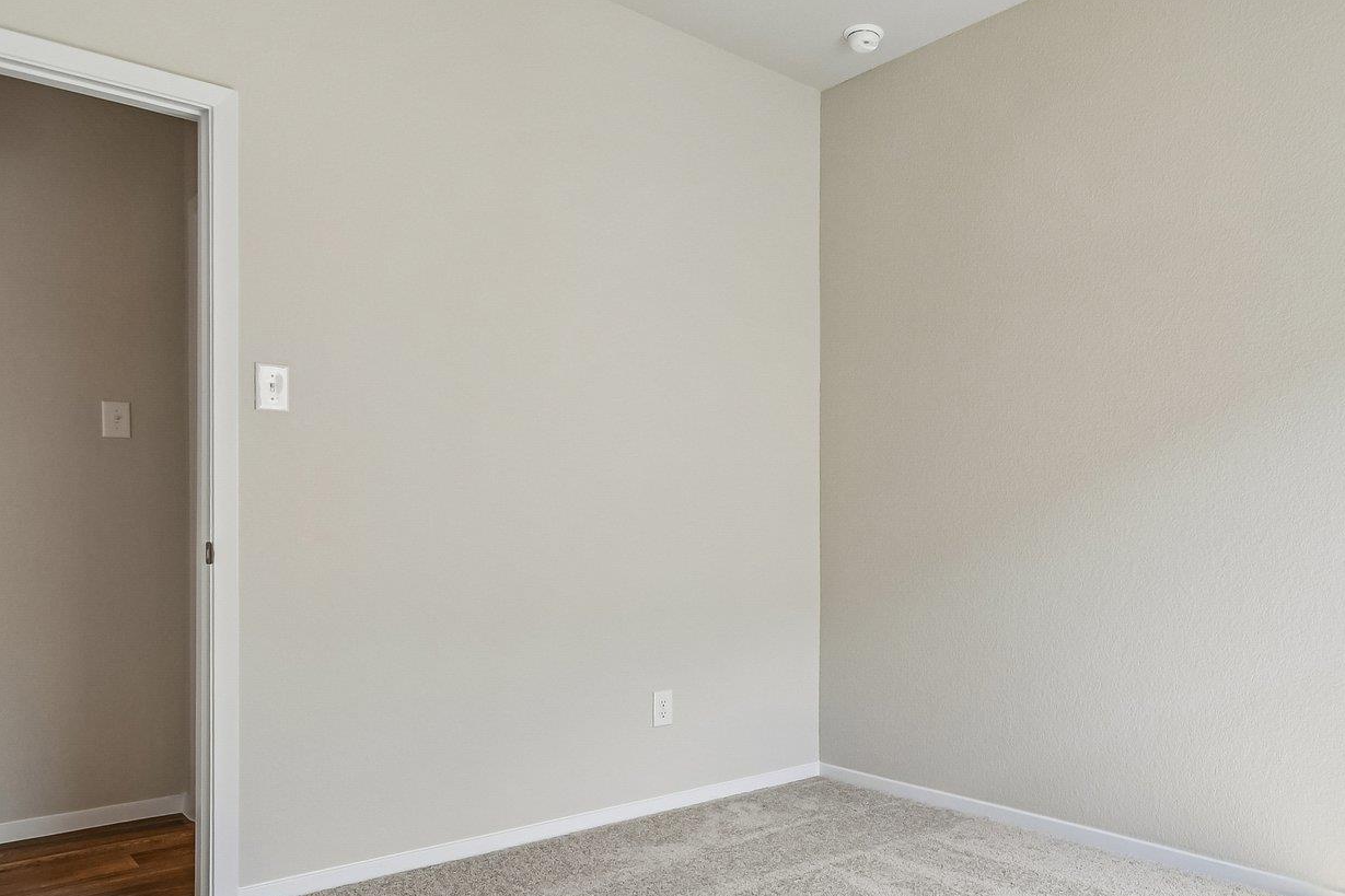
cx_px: 857
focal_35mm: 25
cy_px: 460
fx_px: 934
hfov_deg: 70.1
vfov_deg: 51.3
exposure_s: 1/100
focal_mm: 10
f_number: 8
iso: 400
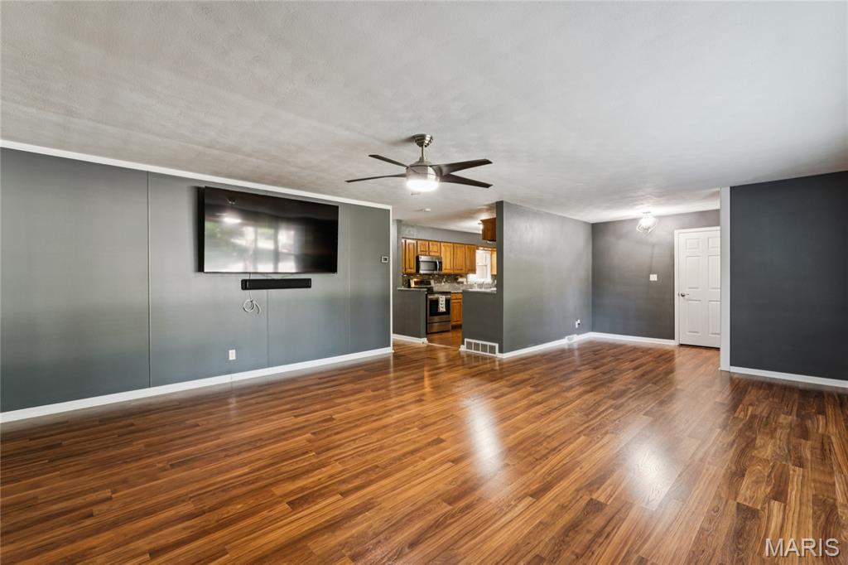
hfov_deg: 97.1
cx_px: 424
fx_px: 374
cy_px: 282
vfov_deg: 74.1
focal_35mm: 16
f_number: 13
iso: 320
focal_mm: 15.9
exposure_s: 1.3
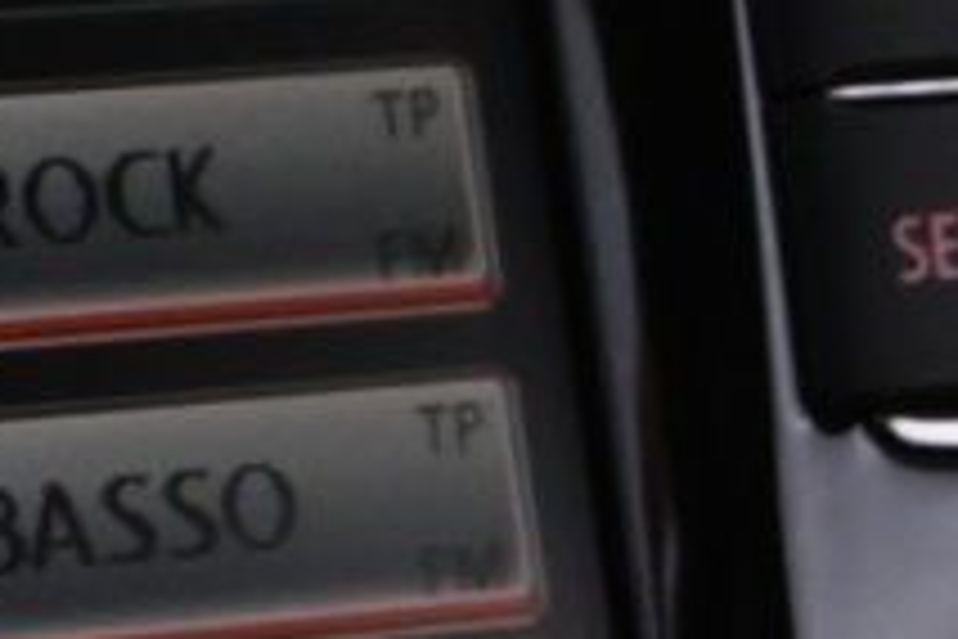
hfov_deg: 7.0
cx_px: -994
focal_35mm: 285
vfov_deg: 4.8
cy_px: 225
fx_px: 7578
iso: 2500
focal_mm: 25
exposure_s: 1/100
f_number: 4.2
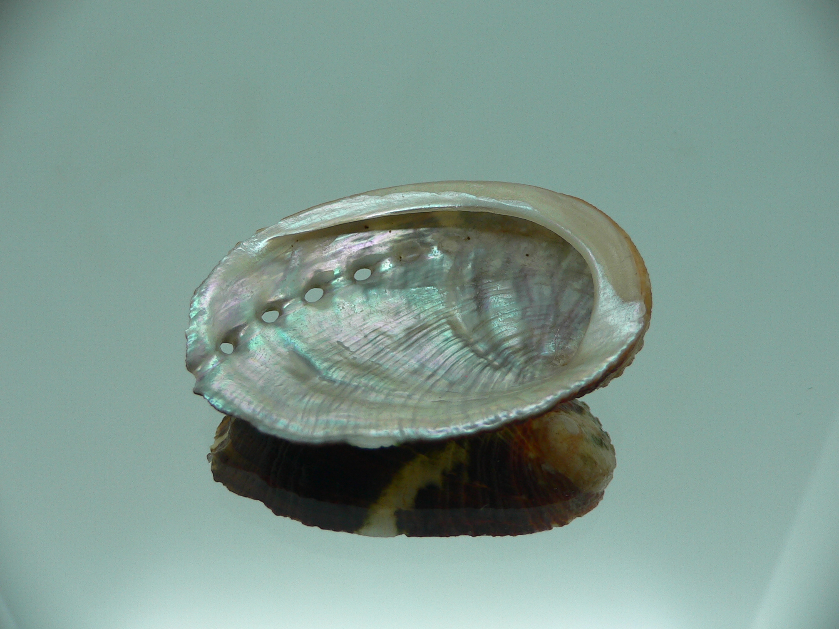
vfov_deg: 40.7
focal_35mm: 35
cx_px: 420
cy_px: 314
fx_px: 848
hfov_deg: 52.6
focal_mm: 4.6
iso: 80
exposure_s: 1/80
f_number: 2.8
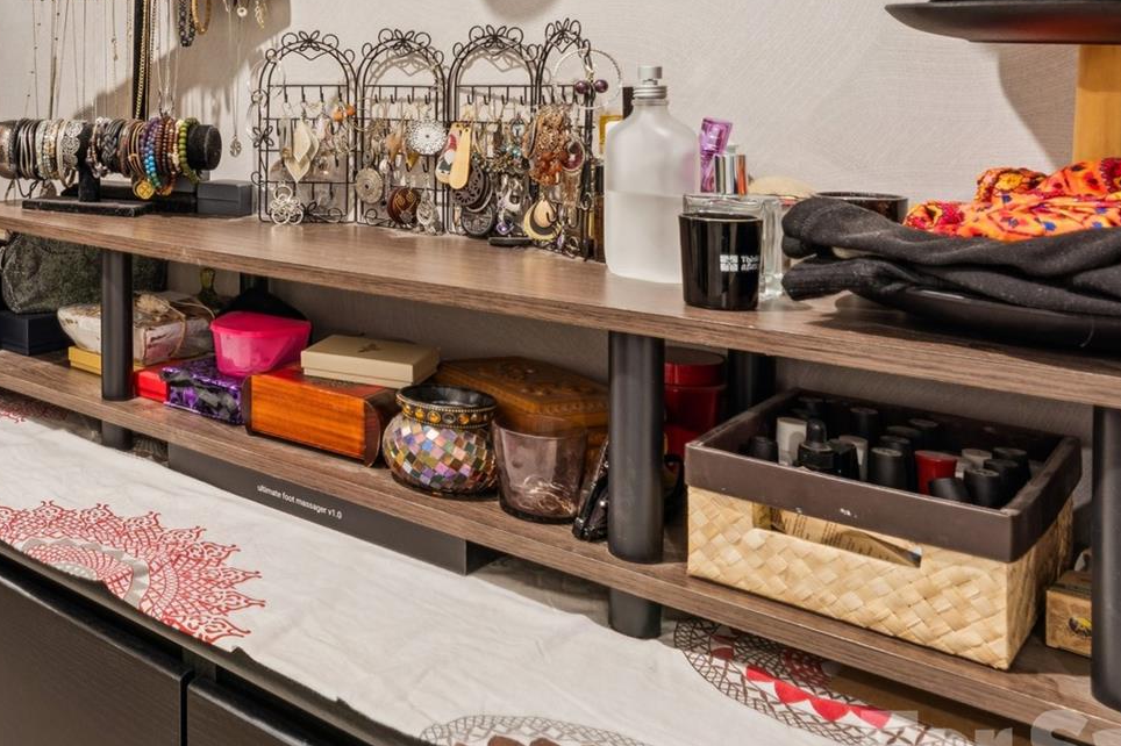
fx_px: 1091
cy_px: 146
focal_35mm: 35
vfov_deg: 36.4
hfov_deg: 46.8
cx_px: 41
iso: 100
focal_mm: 16.5
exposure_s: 6
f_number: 13
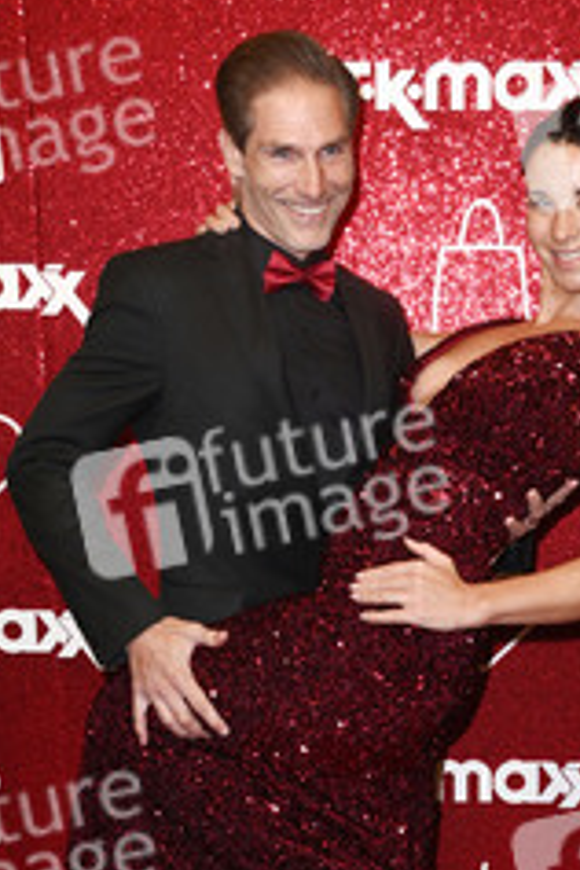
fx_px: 1837
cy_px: 675
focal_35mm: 76
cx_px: 367
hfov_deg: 17.9
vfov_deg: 26.2
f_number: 5.6
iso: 1000
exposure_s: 1/320
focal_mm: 45
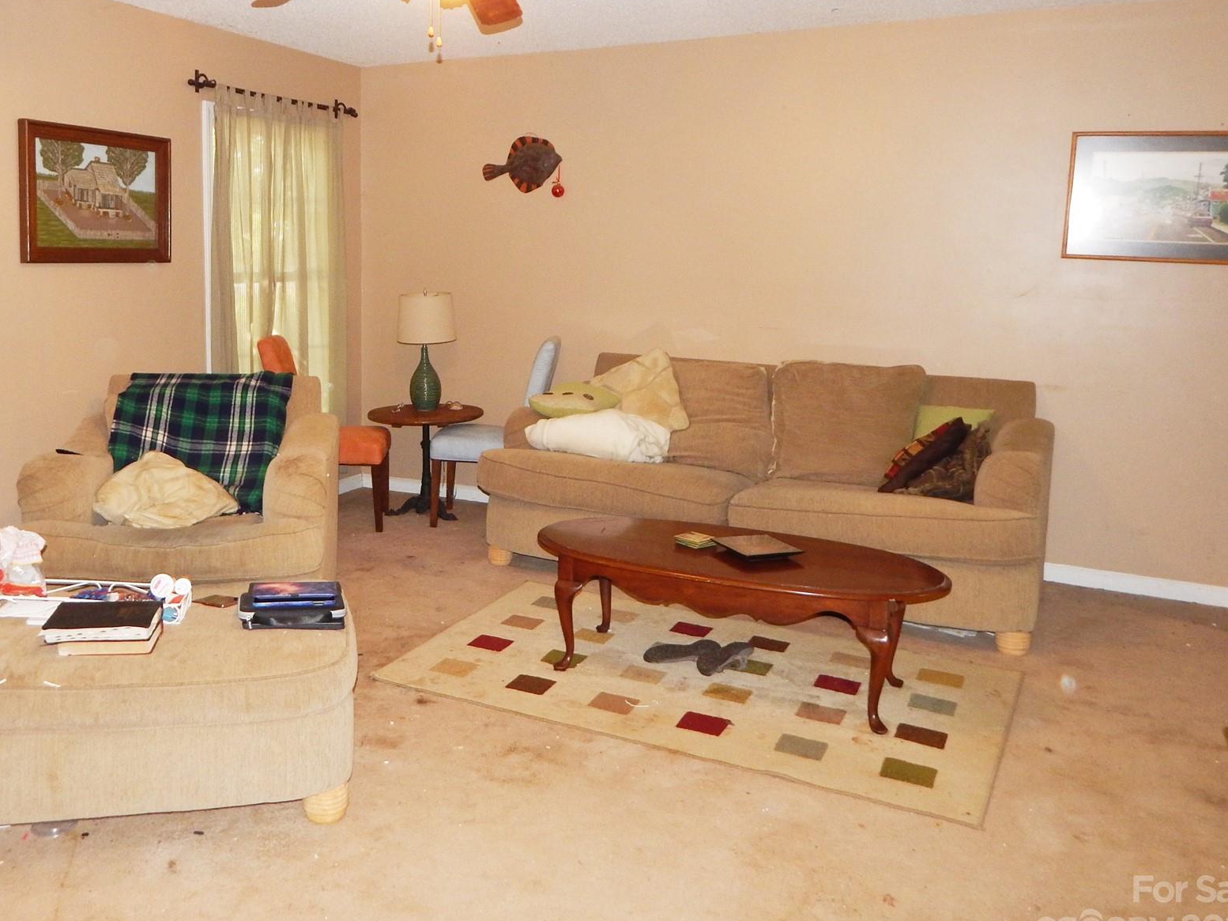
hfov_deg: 60.8
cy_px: 360
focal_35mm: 29
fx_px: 1029
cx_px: 461
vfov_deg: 47.9
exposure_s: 1/30
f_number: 3
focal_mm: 4
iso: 220
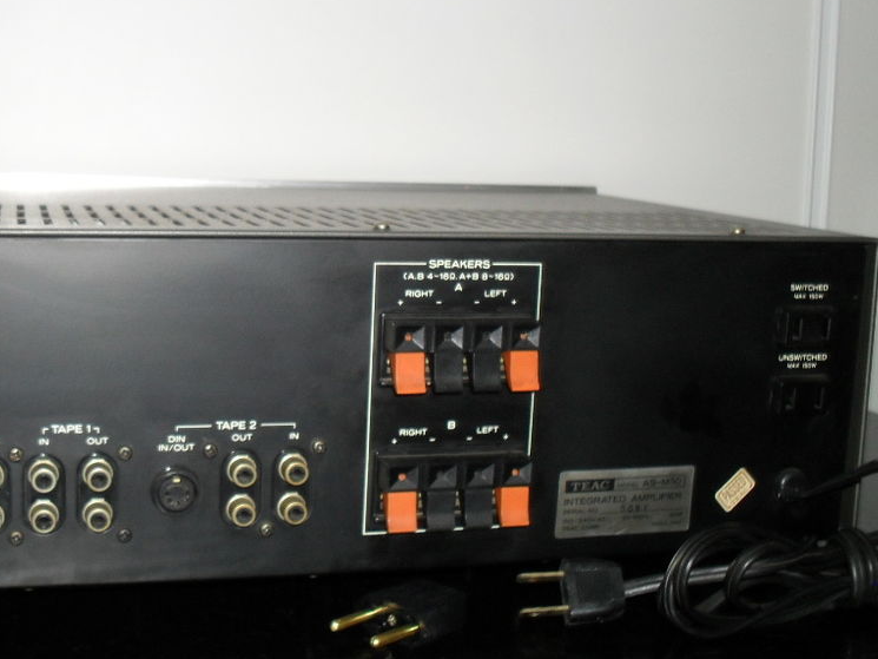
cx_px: 317
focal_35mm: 47
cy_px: 264
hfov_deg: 40.1
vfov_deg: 30.8
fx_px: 1192
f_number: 3.2
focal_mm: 6.3
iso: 200
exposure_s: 1/45
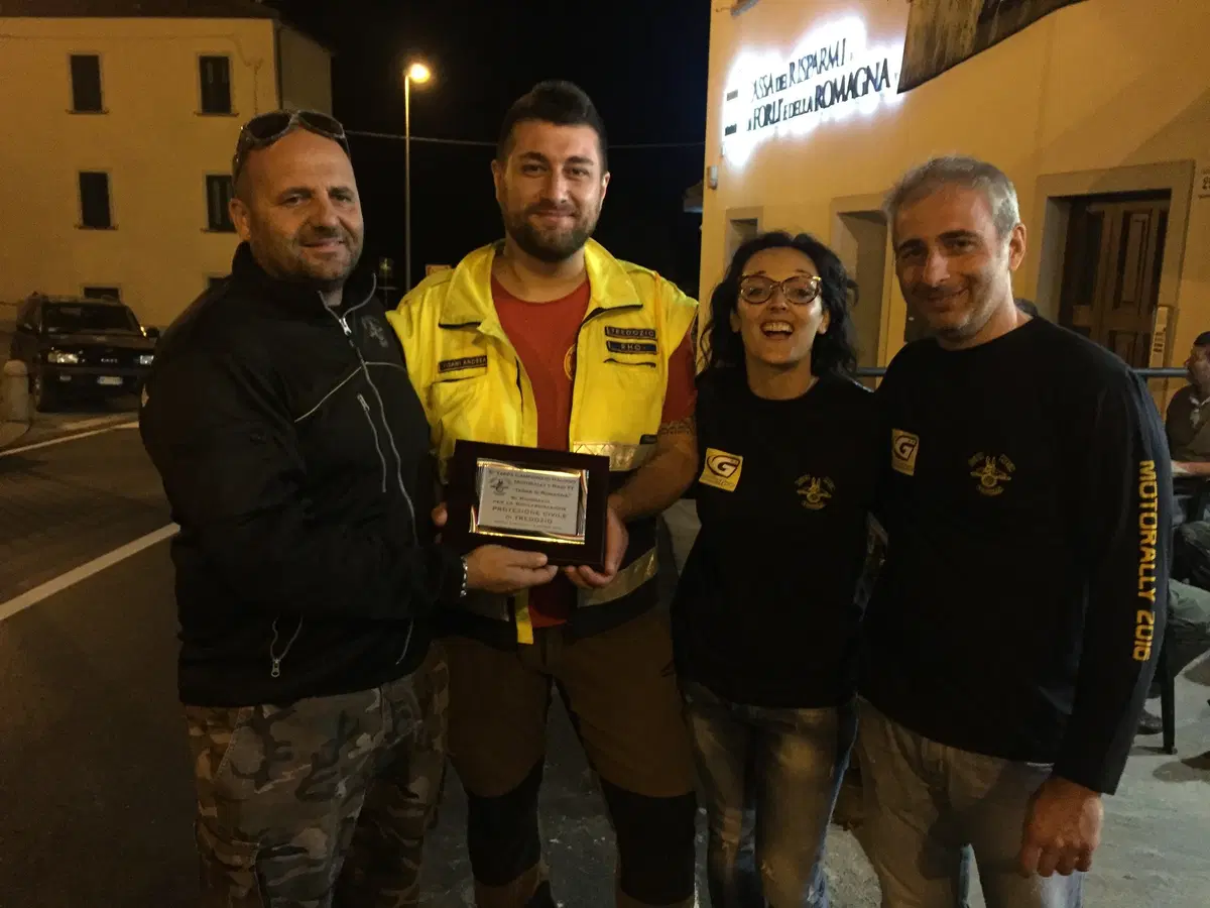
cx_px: 605
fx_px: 1014
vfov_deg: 48.2
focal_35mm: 29
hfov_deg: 61.7
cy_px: 454
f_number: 2.2
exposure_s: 1/17
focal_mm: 4.15
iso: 800
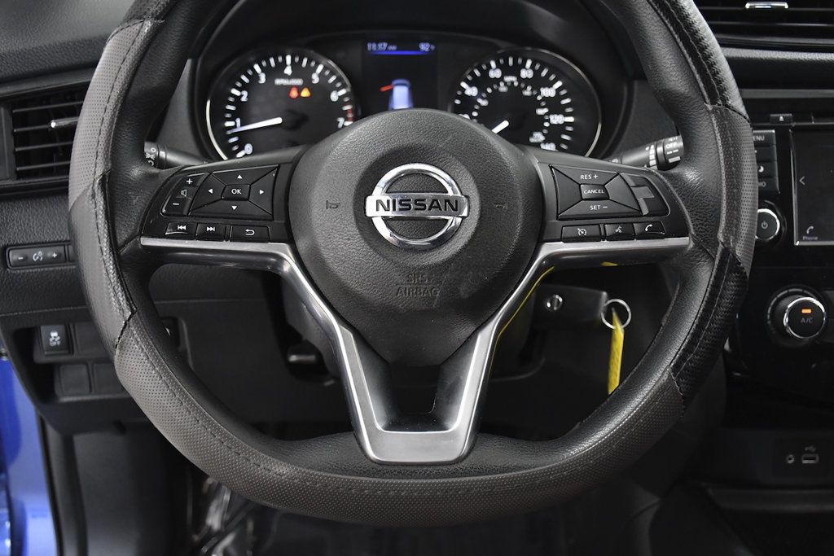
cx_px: 417
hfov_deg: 49.5
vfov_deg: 34.2
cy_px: 278
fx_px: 904
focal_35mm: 39
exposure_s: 1/320
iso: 2500
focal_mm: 26
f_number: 3.8
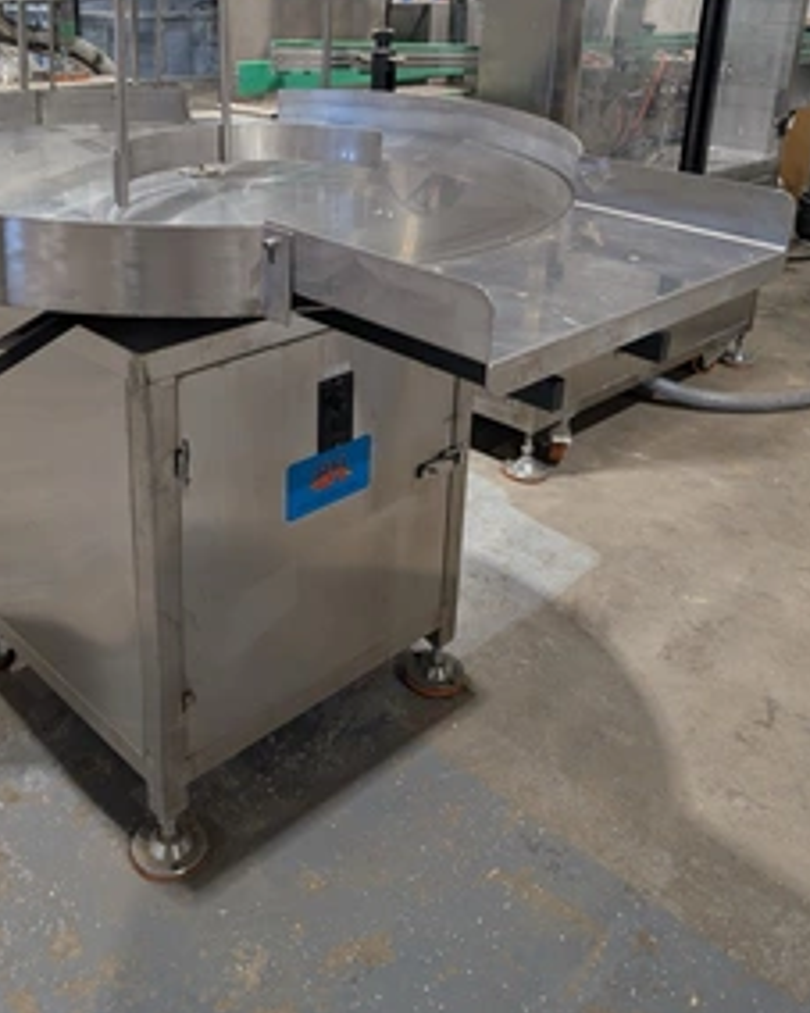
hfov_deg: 44.2
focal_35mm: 33
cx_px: 305
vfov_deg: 53.3
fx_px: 989
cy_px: 346
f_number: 1.68
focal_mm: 6.9
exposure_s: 1/32.4
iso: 49
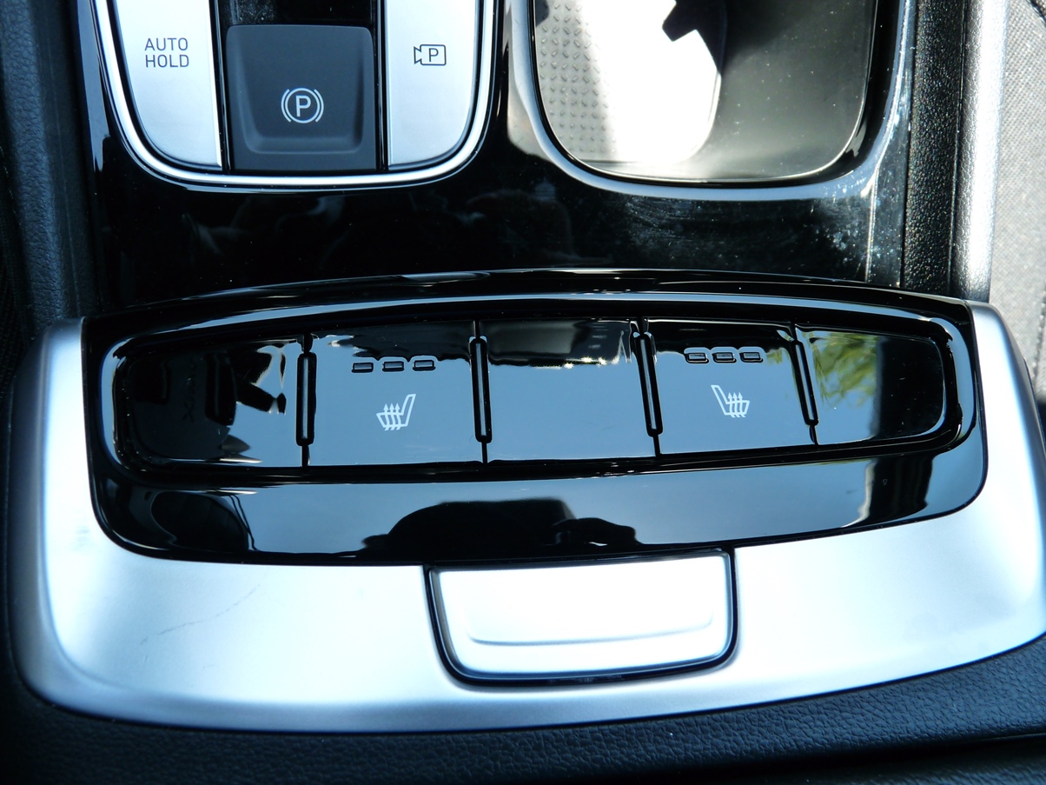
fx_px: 816
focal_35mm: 27
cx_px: 523
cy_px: 392
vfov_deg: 51.4
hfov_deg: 65.3
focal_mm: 4.8
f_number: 3.6
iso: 160
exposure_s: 1/100
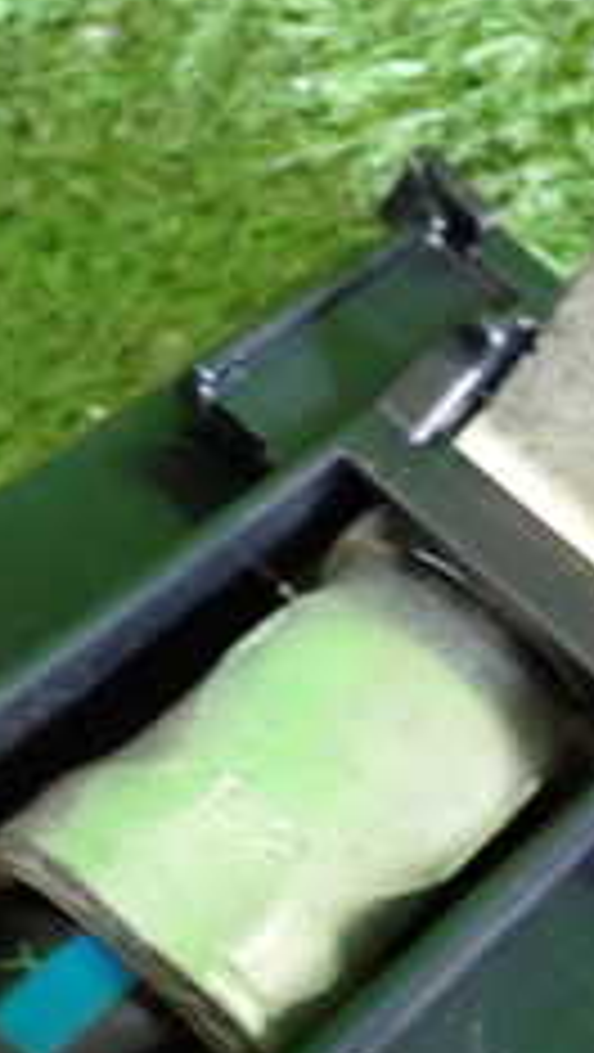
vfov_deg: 20.1
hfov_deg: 11.4
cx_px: 176
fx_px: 2962
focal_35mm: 106
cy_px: 688
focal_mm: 6.83
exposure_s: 1/25
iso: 800
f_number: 2.7
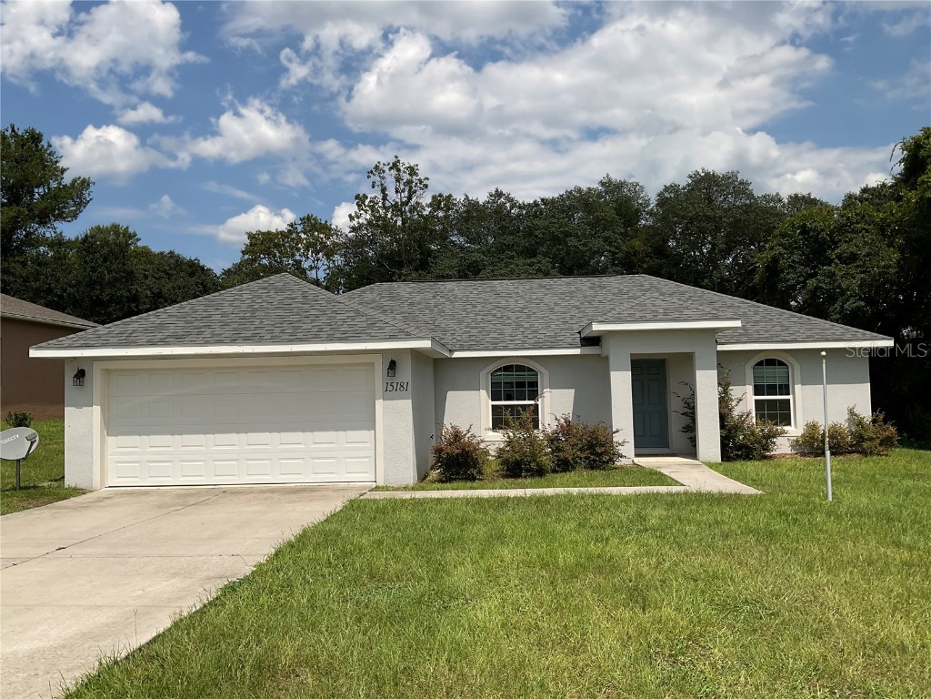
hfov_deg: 61.7
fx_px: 780
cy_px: 350
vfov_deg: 48.2
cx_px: 466
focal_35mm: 29
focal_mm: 3
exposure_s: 1/3534
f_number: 1.8
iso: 16
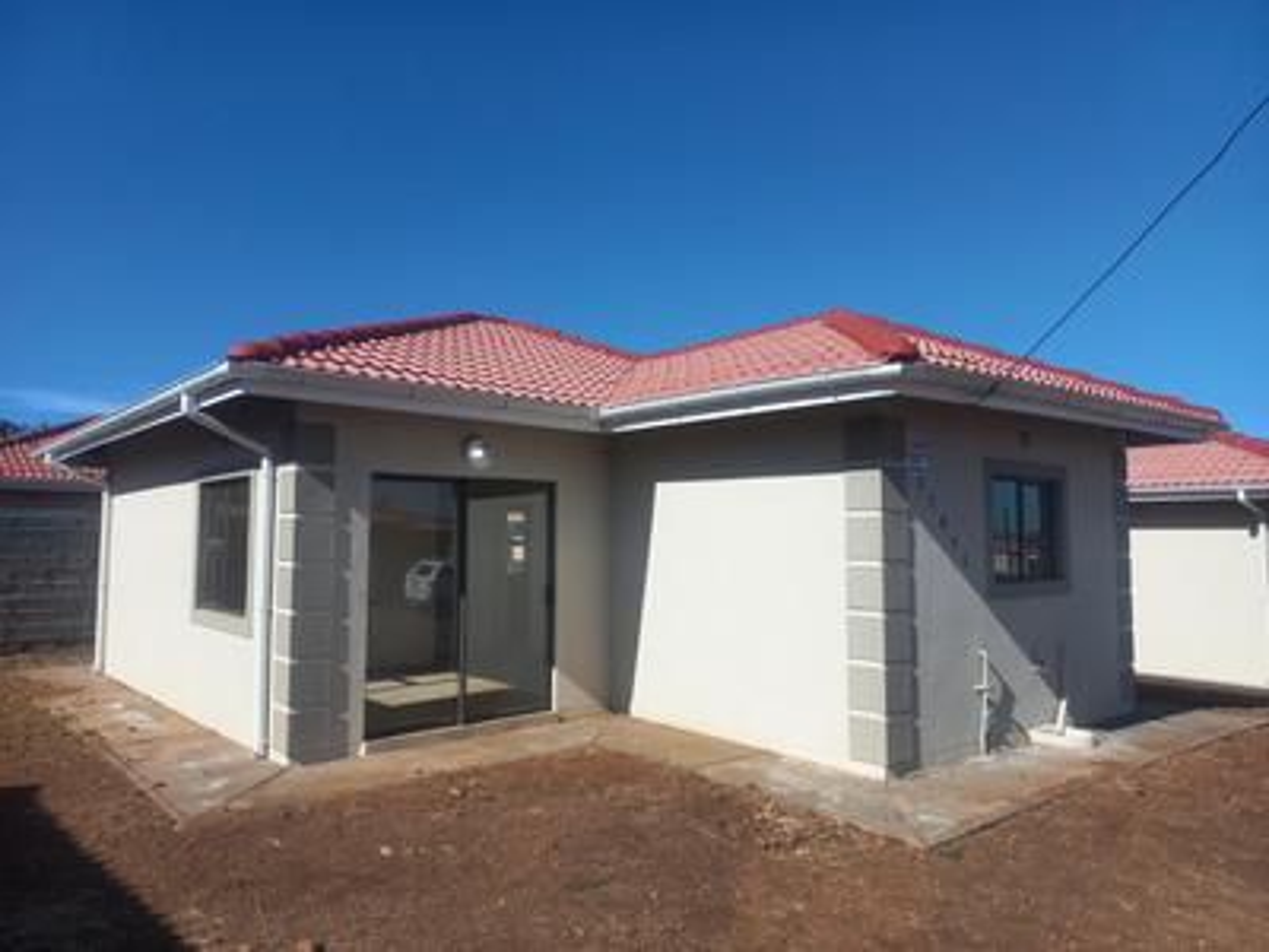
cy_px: 476
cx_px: 634
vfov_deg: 54.9
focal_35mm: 25
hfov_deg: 69.4
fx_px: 916
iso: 25
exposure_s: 1/953
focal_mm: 4.6
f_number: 1.8
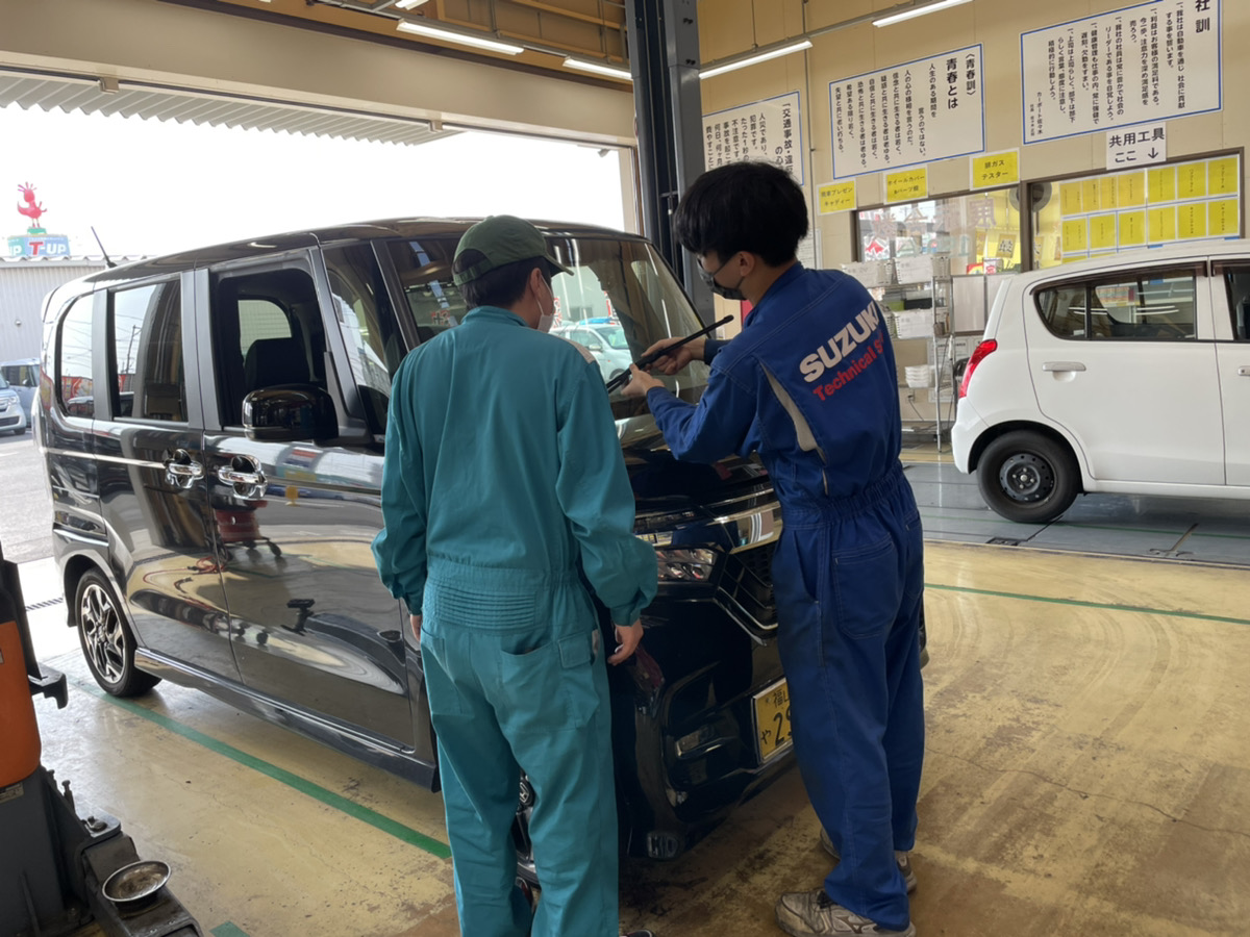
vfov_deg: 53.1
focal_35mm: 26
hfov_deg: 67.3
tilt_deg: -8.1
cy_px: 468
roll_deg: +4.6
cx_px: 625
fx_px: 939
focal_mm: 4.2
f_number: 1.6
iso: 32
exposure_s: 1/296
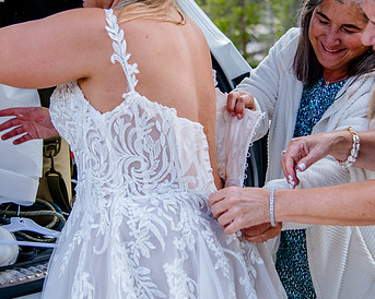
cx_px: 175
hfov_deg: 26.1
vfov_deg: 20.9
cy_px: 115
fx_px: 810
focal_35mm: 73
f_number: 4
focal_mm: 46
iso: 250
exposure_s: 1/400
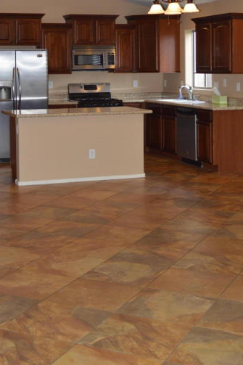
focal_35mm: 64
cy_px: 90
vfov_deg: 30.9
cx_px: 89
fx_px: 648
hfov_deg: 21.2
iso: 400
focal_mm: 28
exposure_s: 1/60
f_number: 4.5
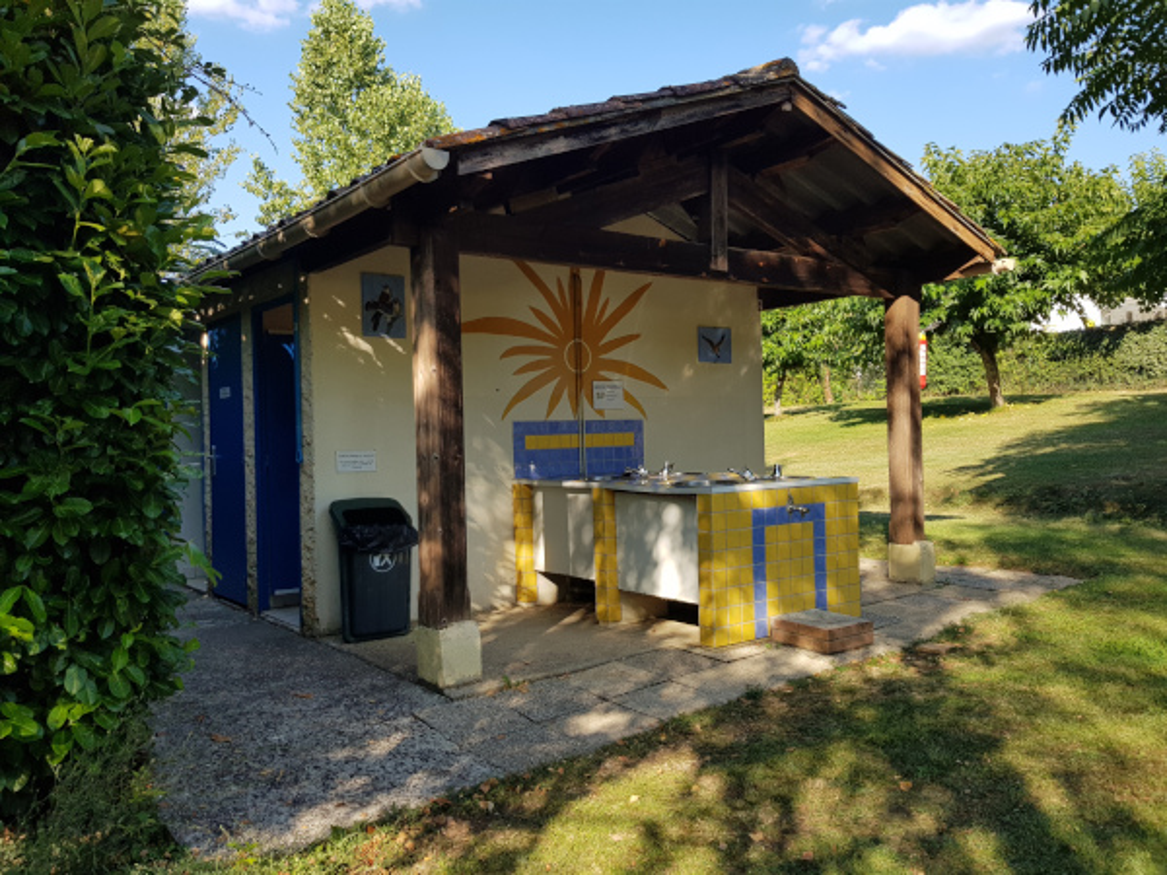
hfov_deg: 67.3
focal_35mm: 26
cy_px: 438
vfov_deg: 53.1
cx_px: 584
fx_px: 877
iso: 40
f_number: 1.7
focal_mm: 4.2
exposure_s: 1/806
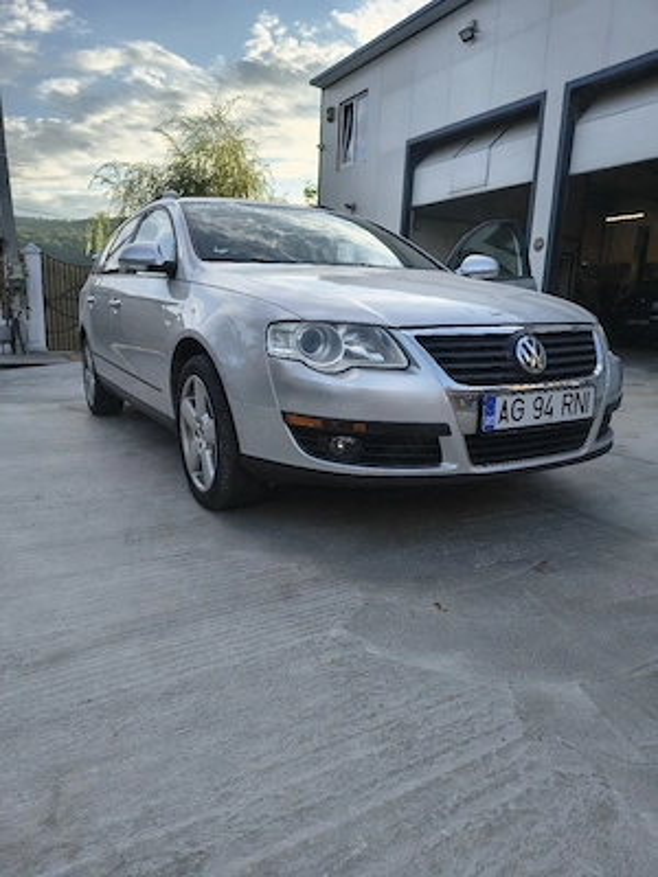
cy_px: 438
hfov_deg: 56.8
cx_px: 329
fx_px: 608
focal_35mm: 24
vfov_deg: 71.6
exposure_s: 1/1250
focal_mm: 5.56
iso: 101
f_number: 1.8
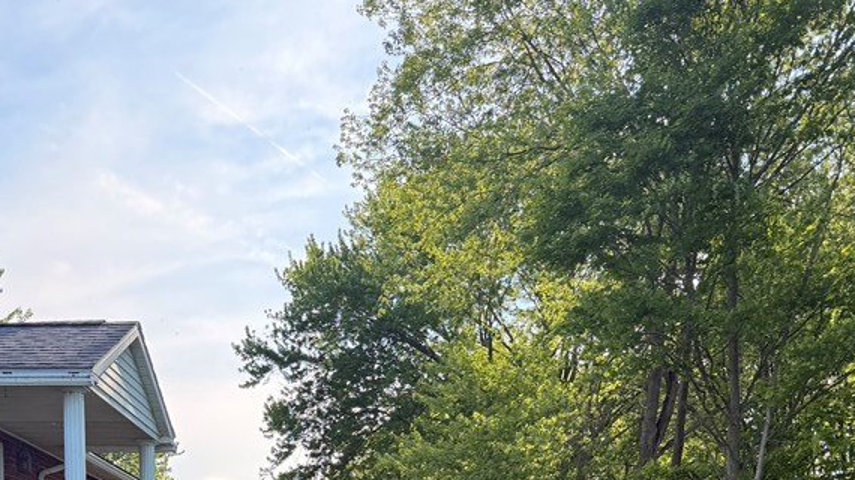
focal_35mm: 47
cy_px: 699
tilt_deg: -2.5
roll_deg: -0.3
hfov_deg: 43.5
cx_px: 338
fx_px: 1065
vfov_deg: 21.7
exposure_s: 1/1522
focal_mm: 6.76
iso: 100
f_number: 1.78
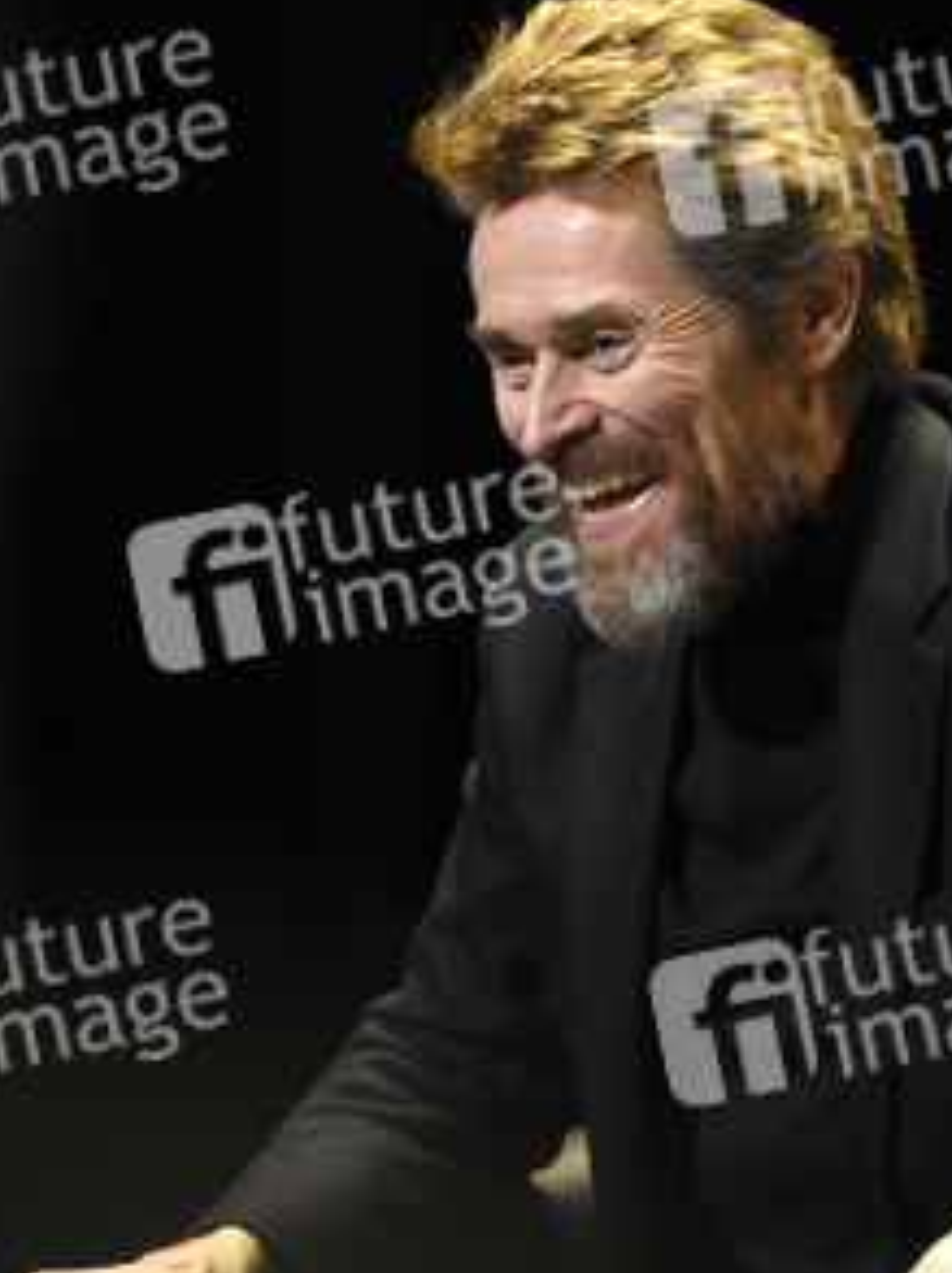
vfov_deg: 5.0
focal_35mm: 394
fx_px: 14479
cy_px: 786
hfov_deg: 3.8
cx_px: 478
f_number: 2.8
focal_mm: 200
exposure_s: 1/160
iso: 2500
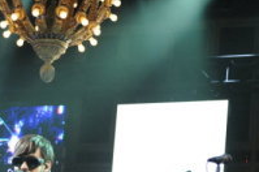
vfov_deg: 9.2
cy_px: 246
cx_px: 35
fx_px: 1042
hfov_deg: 14.1
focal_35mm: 145
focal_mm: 48
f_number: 2.8
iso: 3200
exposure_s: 1/125
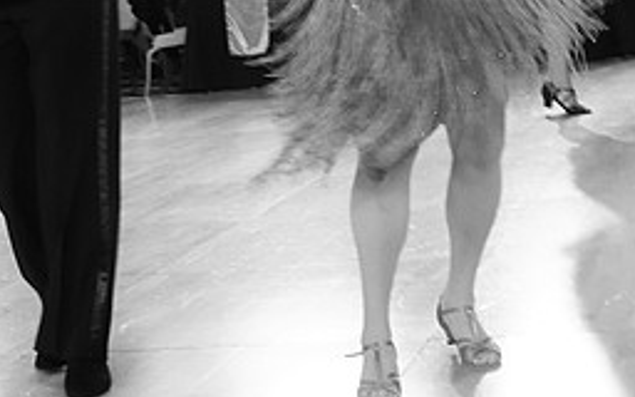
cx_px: 232
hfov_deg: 21.4
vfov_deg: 13.1
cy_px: -84
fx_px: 1679
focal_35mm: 97
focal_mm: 28
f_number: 11
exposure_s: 1/80
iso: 5000
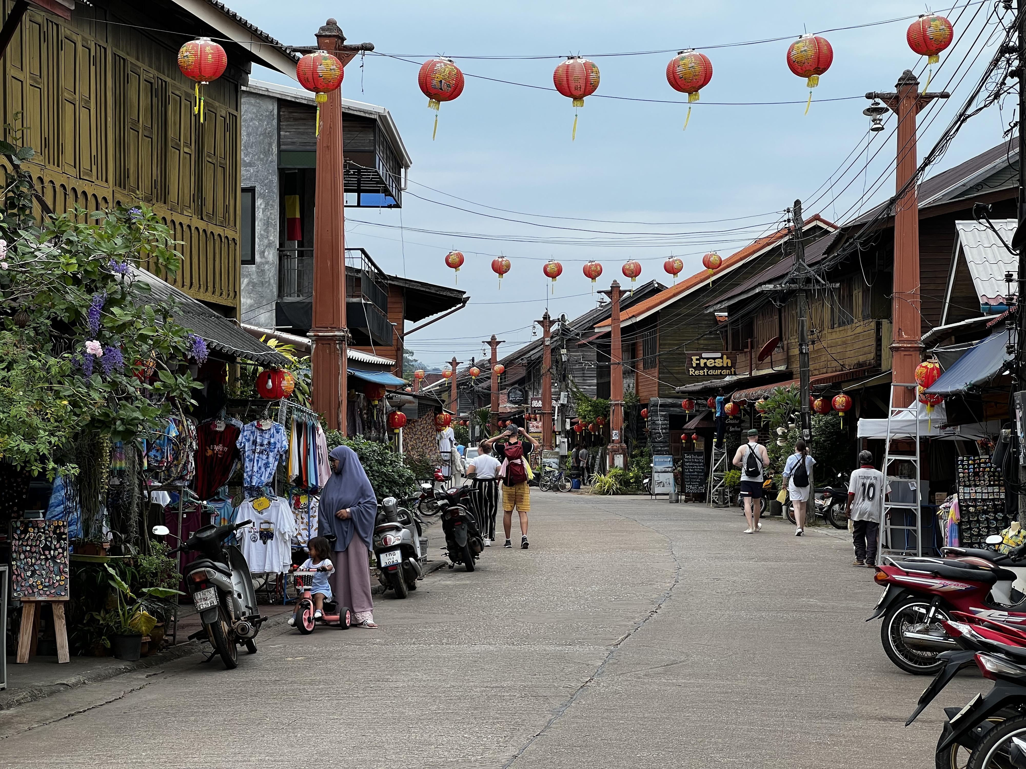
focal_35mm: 77
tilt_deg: +2.1
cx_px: 513
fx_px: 2282
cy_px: 384
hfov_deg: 25.3
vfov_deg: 19.1
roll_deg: -0.1
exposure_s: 1/367
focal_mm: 9
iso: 32
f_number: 2.8
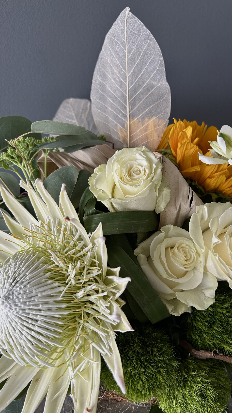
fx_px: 317
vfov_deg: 66.1
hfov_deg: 40.1
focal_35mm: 29
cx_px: 129
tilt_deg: -38.4
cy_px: 209
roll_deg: +3.0
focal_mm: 5.7
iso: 80
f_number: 1.5
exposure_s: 1/121
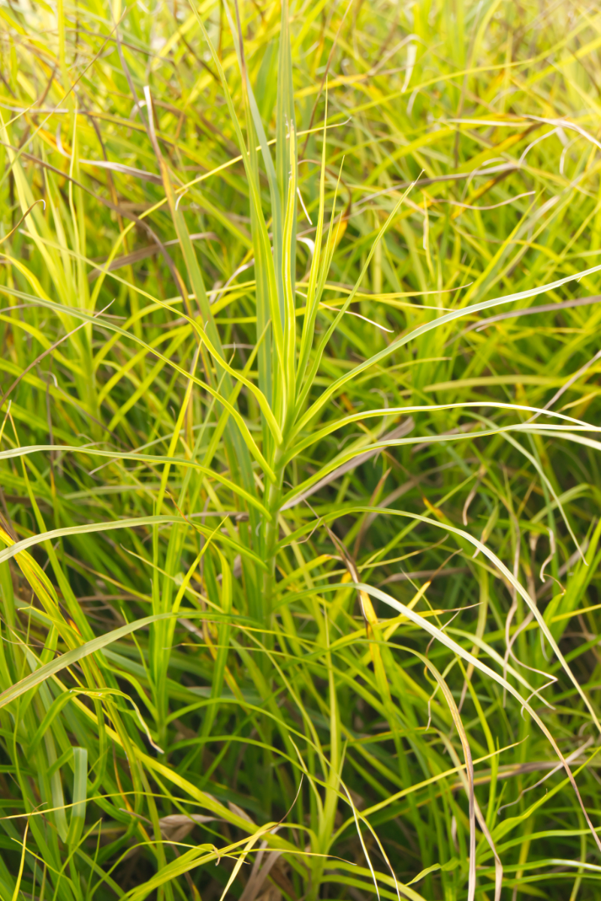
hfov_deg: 16.6
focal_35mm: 82
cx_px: 300
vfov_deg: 24.6
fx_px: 2066
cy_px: 450
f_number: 11
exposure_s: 1/500
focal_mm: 55
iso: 1000
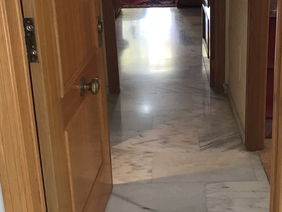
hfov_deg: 34.8
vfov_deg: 25.9
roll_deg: +2.6
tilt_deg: -17.6
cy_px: 31
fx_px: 448
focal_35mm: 55
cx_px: 171
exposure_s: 1/33
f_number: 2.4
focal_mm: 3.3
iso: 64
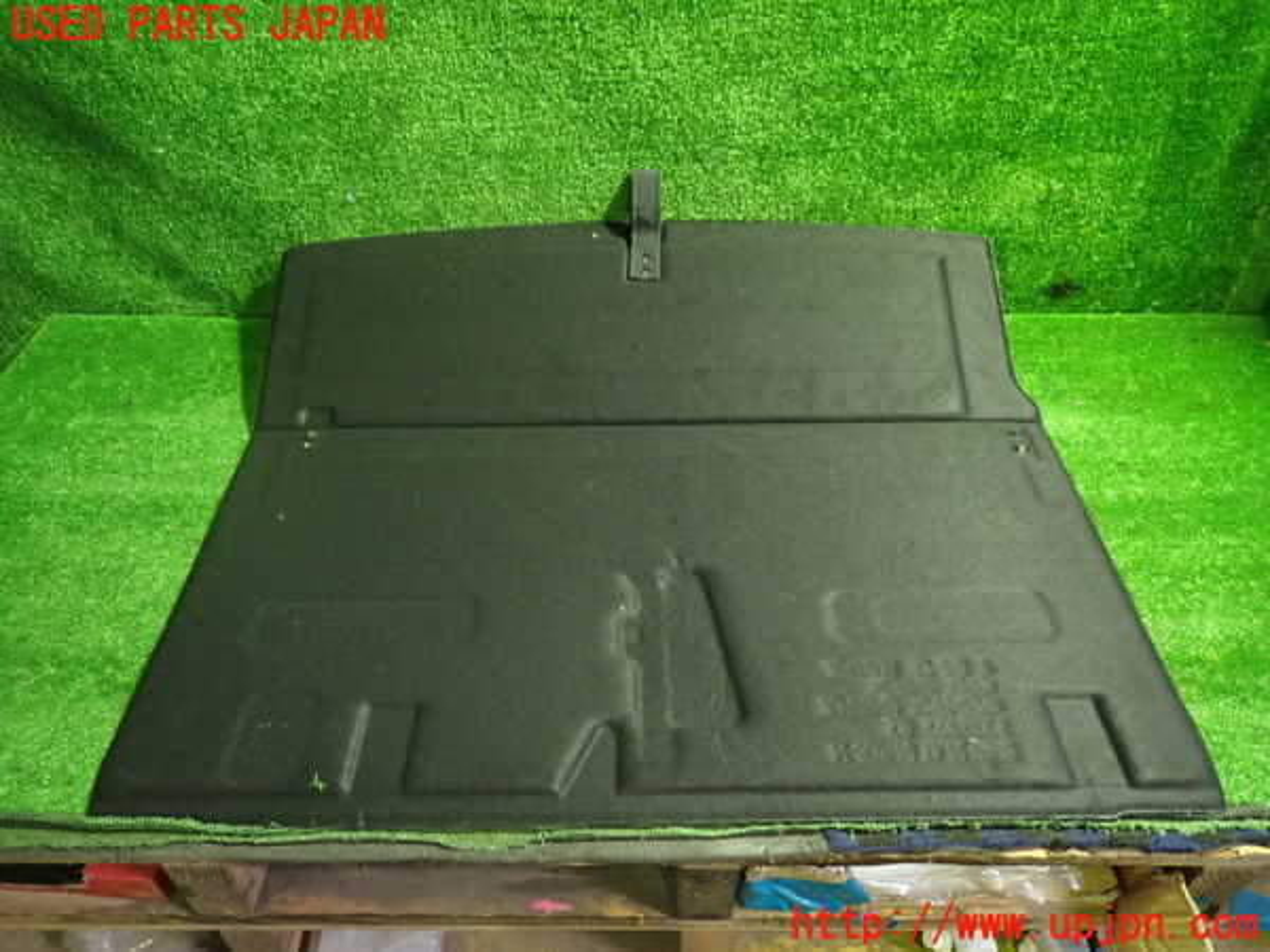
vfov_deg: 54.9
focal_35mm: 25
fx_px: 917
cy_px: 476
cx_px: 635
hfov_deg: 69.4
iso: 500
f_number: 2
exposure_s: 1/30
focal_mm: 4.5
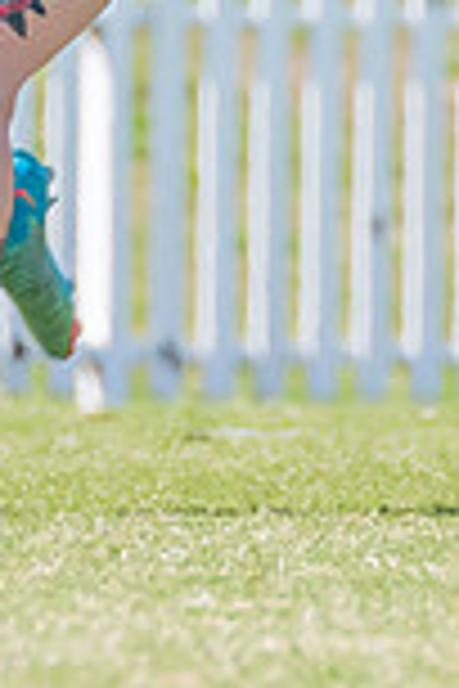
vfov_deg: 0.7
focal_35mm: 2955
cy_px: -540
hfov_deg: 0.5
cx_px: 163
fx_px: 56510
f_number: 9
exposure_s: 1/1250
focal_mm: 420
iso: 800
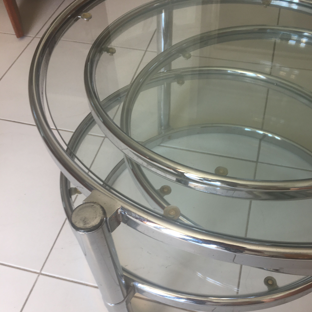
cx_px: 158
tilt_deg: -53.9
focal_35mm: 35
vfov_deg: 46.6
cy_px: 203
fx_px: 357
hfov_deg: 47.2
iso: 25
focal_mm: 4.15
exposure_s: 1/50
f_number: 2.2
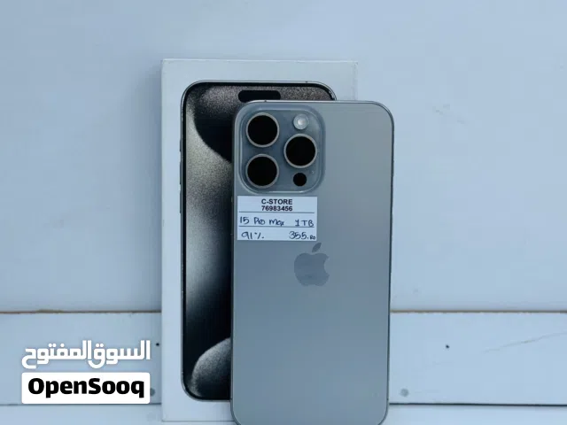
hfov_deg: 39.7
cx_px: 284
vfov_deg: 30.3
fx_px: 786
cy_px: 212
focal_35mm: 48
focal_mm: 6.76
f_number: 1.78
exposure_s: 1/723
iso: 64
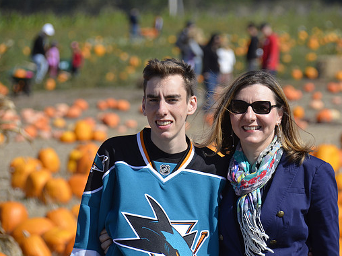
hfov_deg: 6.2
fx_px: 3167
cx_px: 186
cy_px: 128
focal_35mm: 321
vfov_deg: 4.6
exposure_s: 1/800
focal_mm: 195
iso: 200
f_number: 7.1
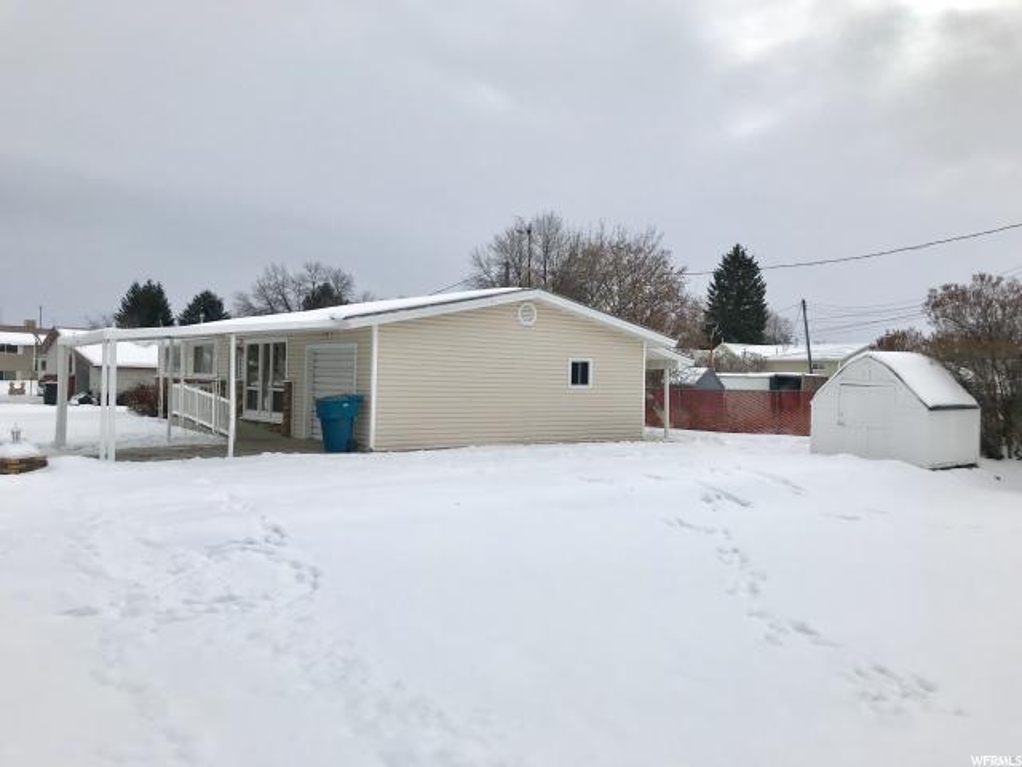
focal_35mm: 28
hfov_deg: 63.4
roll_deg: -3.3
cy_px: 384
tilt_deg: +0.4
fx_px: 827
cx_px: 511
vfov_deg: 49.7
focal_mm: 3.99
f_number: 1.8
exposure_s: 1/5650
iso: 20
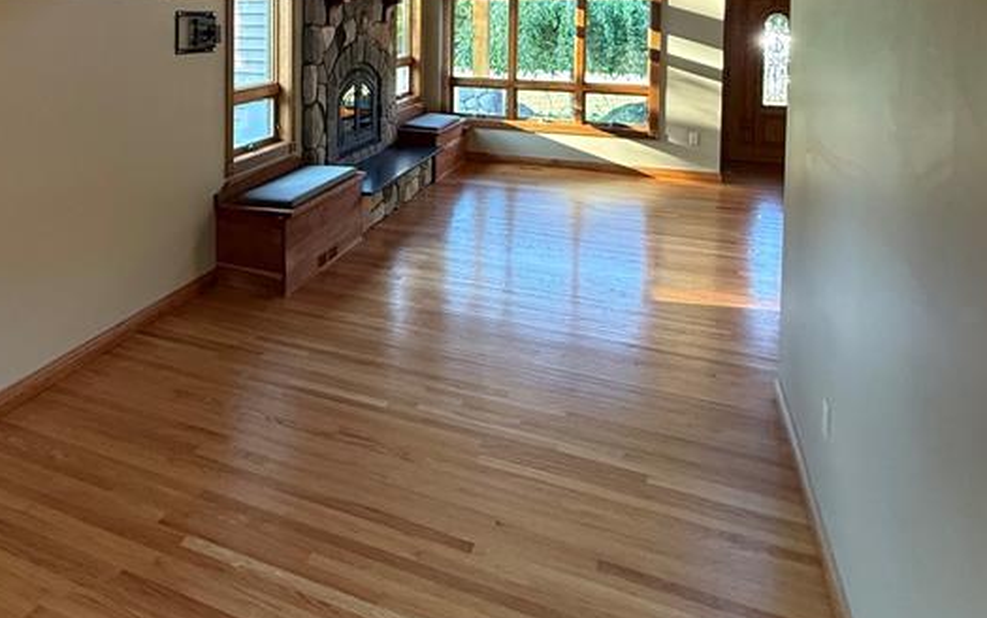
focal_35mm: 29
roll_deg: +0.3
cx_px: 279
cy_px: 36
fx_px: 780
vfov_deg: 39.3
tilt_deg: -2.0
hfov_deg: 61.9
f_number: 2.2
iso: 400
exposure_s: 1/120
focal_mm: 2.22
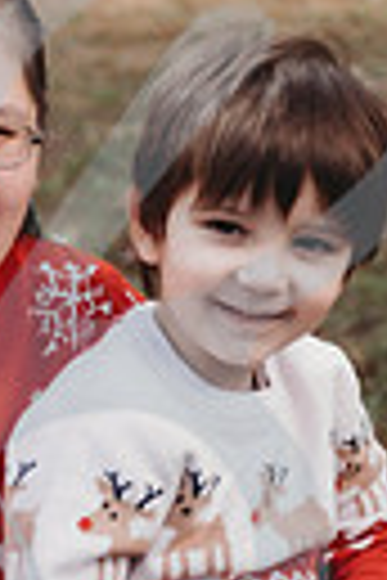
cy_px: 382
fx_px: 2918
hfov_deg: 7.5
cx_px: -148
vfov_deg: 11.3
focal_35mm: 181
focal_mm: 52
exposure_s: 1/500
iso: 100
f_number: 2.8
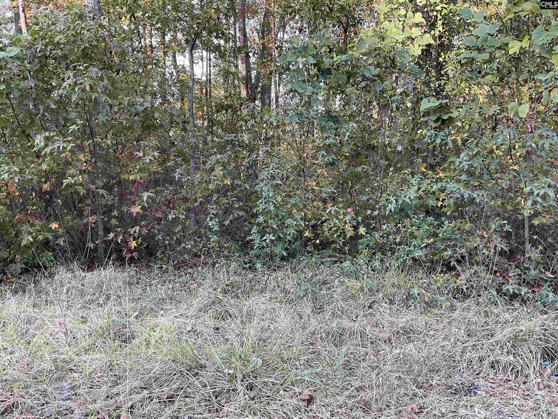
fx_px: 467
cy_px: 210
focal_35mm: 29
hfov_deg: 61.7
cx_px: 279
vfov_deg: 48.2
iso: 50
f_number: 1.8
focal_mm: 3
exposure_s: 1/122
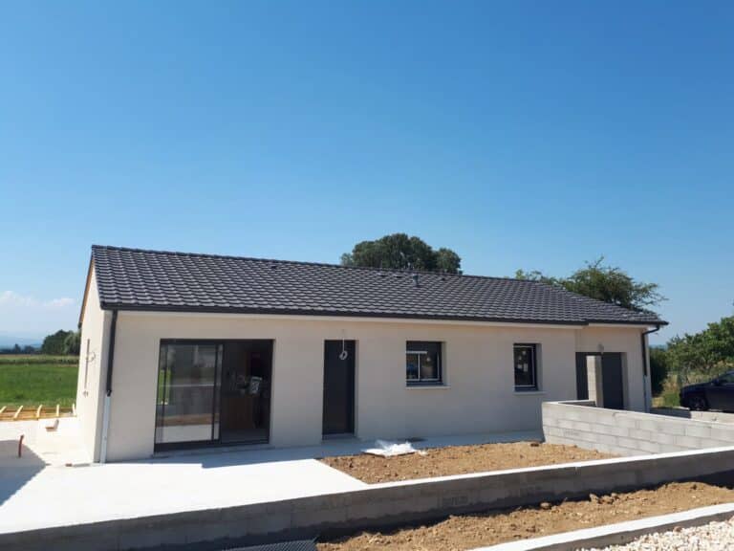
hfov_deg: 65.3
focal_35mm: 27
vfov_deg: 51.4
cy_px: 276
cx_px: 367
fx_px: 573
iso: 40
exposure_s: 1/1527
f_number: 1.9
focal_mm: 3.6
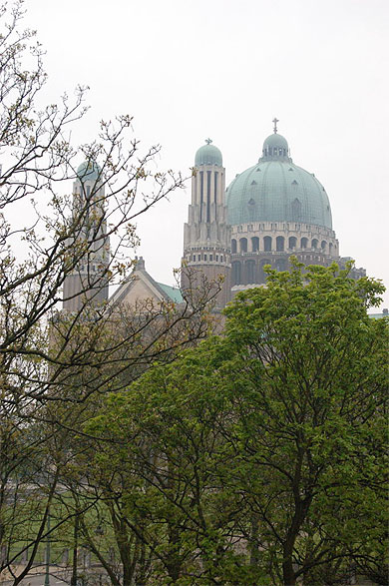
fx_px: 1121
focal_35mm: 69
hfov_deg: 19.7
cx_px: 194
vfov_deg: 29.3
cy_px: 293
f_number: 7.1
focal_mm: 46
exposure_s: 1/200
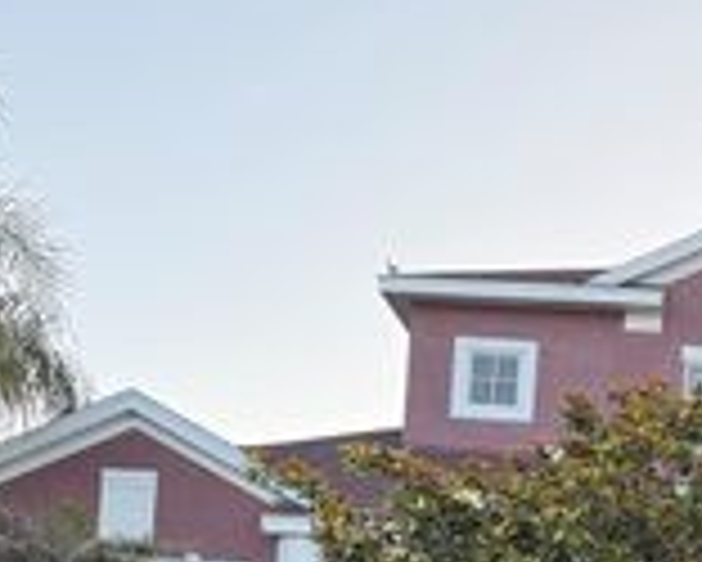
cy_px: 713
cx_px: 778
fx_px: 1559
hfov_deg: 23.7
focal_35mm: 75
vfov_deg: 19.1
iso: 100
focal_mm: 6.76
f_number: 1.78
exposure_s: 1/622
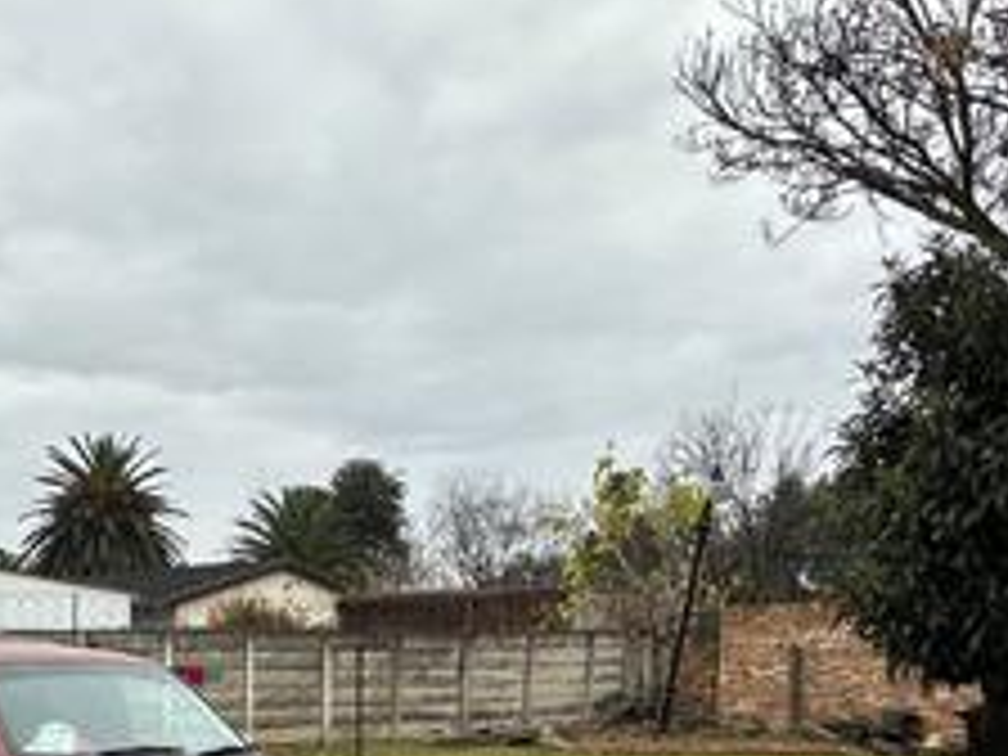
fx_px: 1456
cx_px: 90
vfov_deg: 26.3
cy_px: 882
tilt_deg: -6.0
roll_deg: +0.2
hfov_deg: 35.8
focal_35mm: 50
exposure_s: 1/587
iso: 40
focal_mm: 2.22
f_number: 2.2
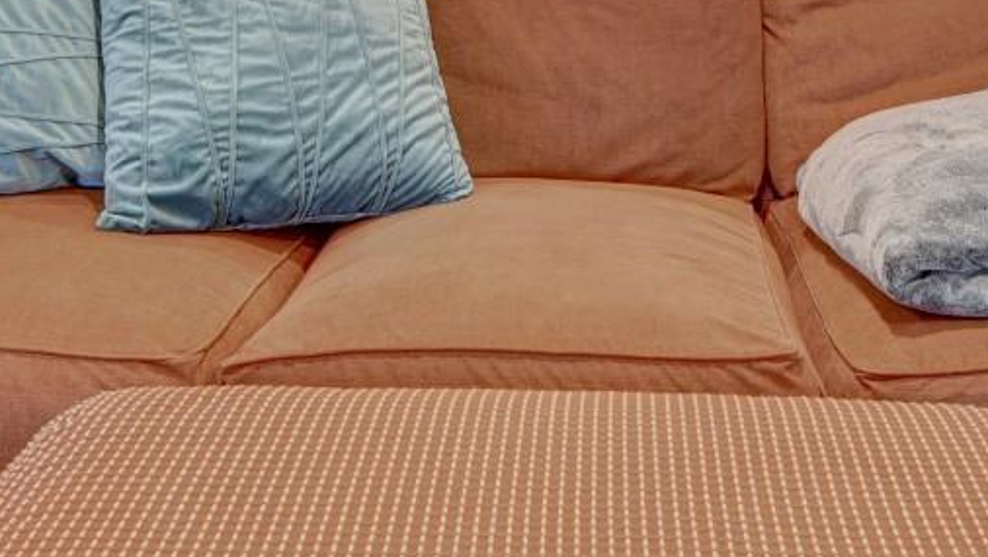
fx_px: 1389
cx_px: 478
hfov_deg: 39.2
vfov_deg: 19.5
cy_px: -297
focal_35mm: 53
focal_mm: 16
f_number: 8
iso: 400
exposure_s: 1/3.33
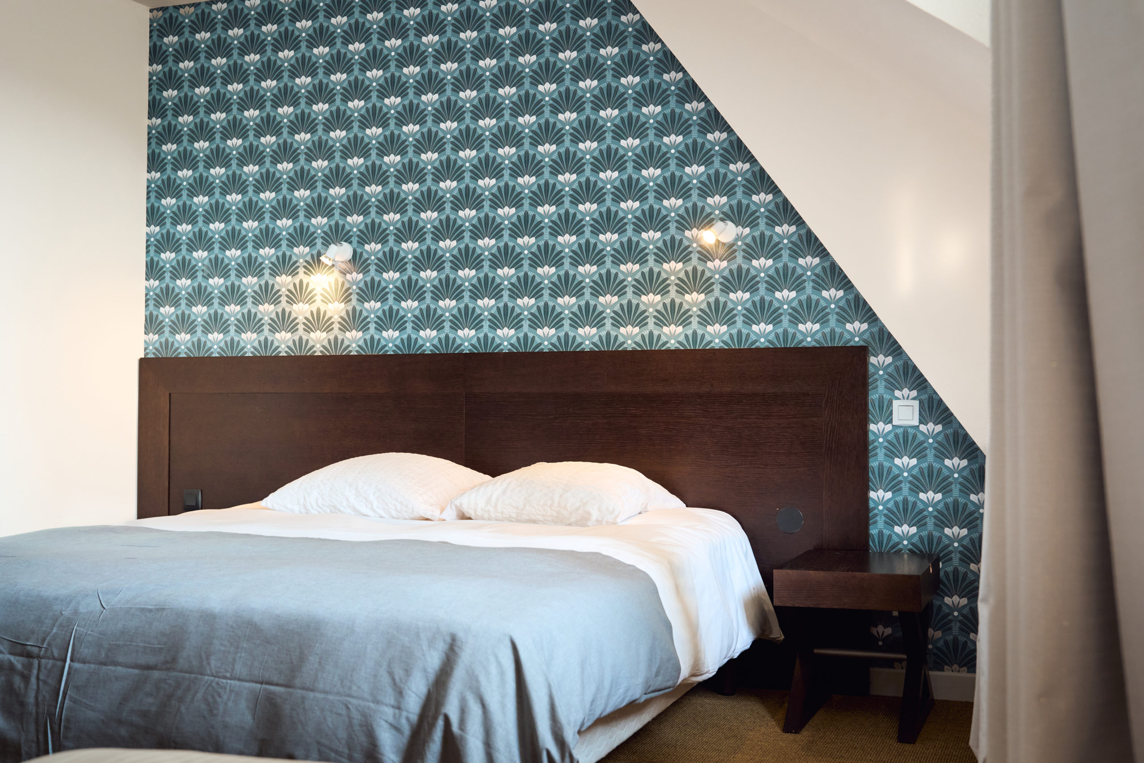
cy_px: 382
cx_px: 572
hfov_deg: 48.5
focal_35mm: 40
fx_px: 1271
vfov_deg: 33.4
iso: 800
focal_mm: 40
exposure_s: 1/80
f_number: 5.6
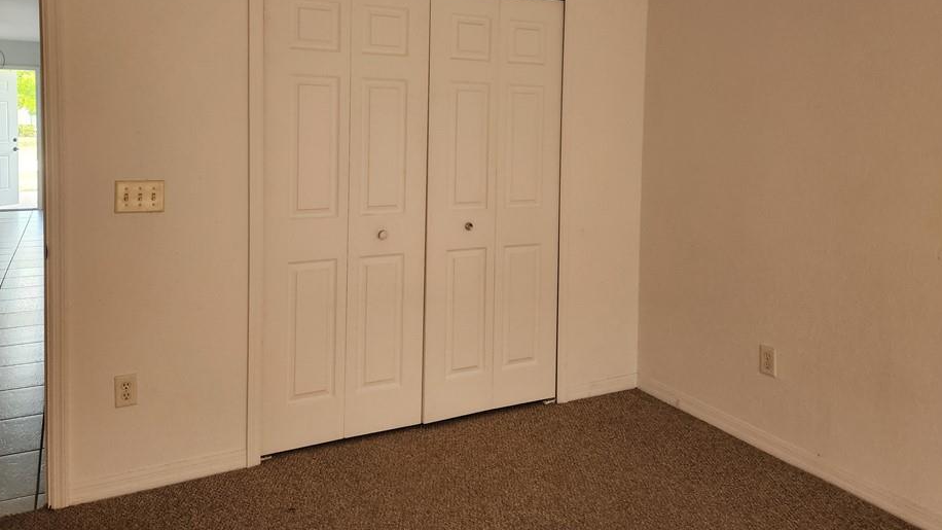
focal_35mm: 28
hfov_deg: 67.9
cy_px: 151
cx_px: 444
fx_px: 699
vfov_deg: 40.6
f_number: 1.8
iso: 200
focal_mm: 5.4
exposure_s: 1/180
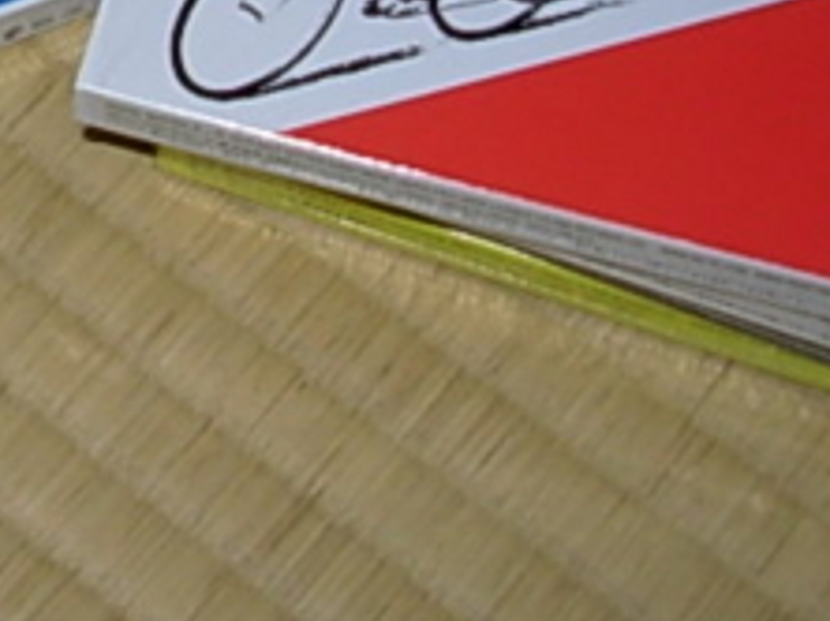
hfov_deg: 14.0
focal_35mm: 137
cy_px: -217
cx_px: -123
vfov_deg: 10.5
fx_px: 3281
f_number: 2.9
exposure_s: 1/32
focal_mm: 6.3
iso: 50
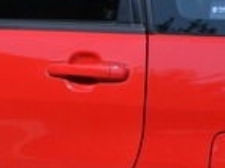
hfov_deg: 8.7
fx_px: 1479
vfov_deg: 6.5
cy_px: 123
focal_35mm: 228
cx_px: 49
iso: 100
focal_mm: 28
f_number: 8
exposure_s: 1/250
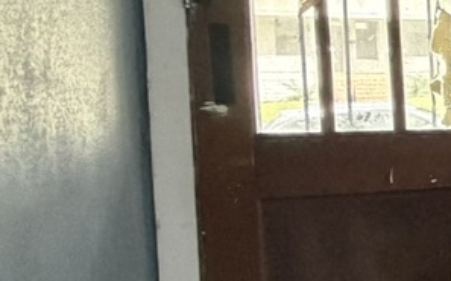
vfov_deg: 18.0
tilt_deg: -2.7
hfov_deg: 15.2
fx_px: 884
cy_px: 114
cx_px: 1081
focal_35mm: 72
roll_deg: +0.7
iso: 320
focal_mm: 2.22
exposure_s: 1/60
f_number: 2.2
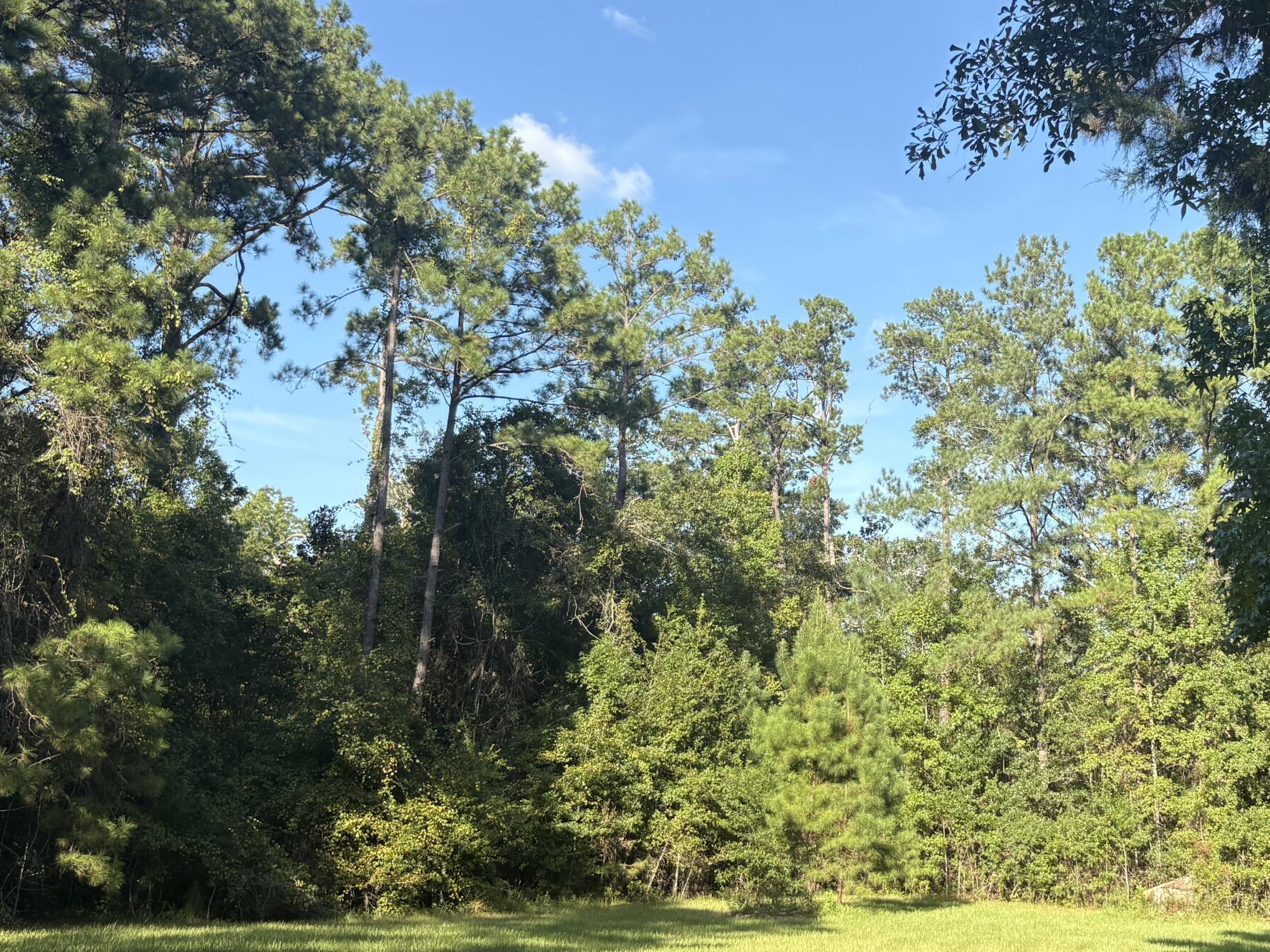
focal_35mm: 44
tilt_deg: +10.9
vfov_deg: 32.9
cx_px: 907
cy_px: 463
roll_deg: -0.5
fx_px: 1614
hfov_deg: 42.0
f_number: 1.6
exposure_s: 1/1217
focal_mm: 5.96
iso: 50
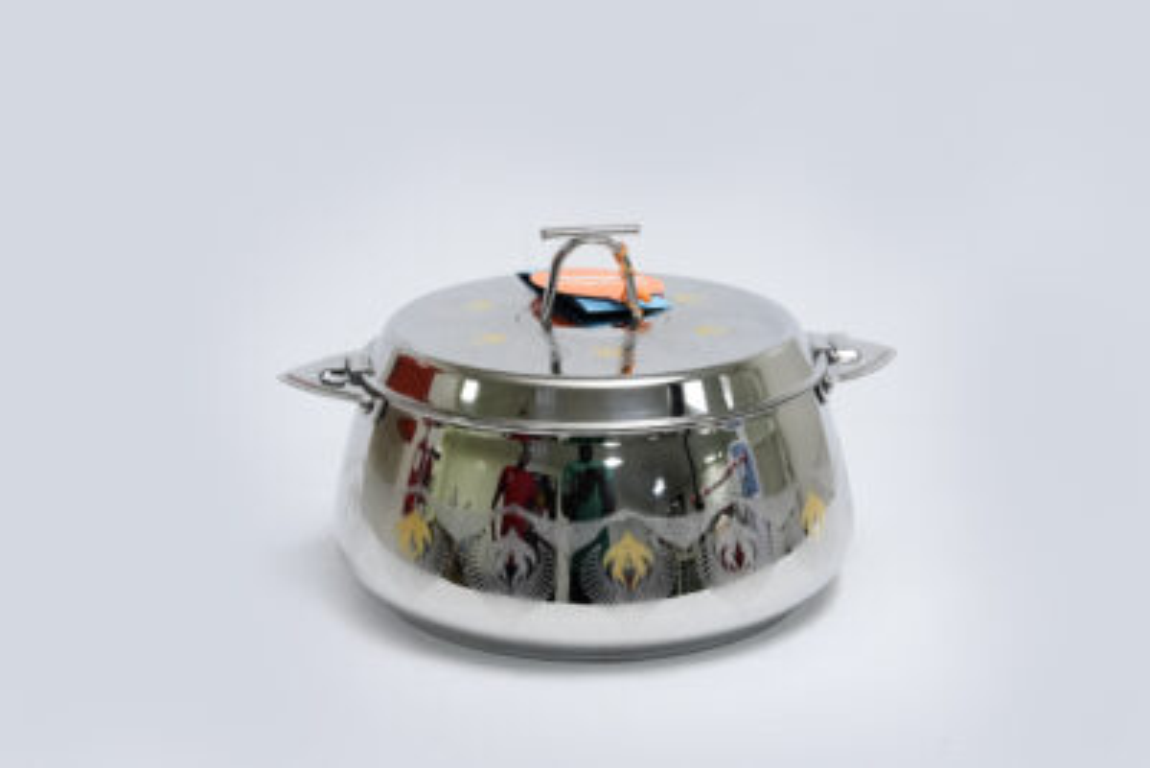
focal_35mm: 70
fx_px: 2237
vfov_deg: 19.5
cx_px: 575
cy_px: 384
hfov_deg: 28.8
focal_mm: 70
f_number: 16
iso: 6400
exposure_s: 1/160
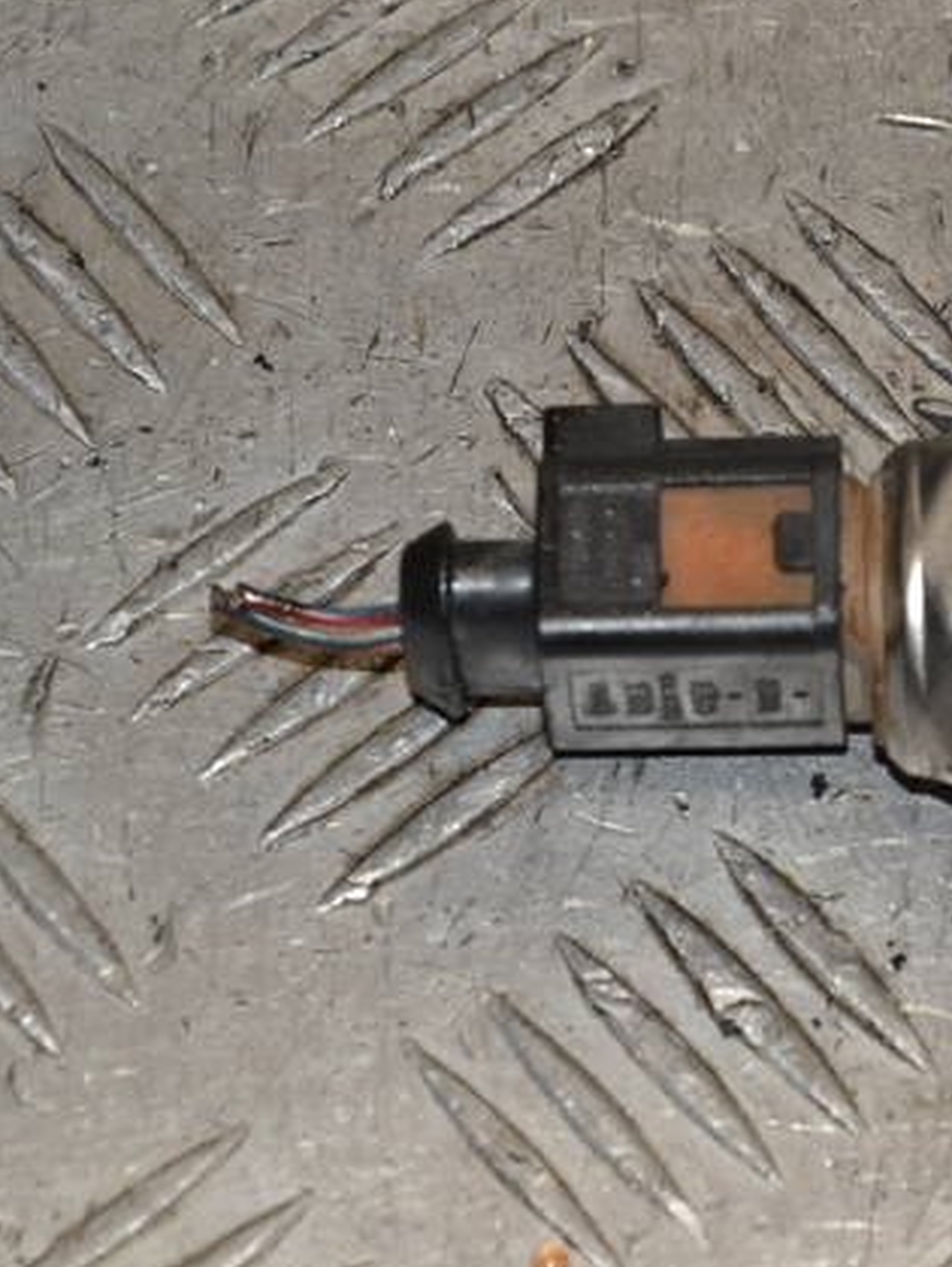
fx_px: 3222
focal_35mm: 88
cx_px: 858
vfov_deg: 22.2
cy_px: 626
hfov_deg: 16.6
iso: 800
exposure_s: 1/200
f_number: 7.1
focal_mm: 40
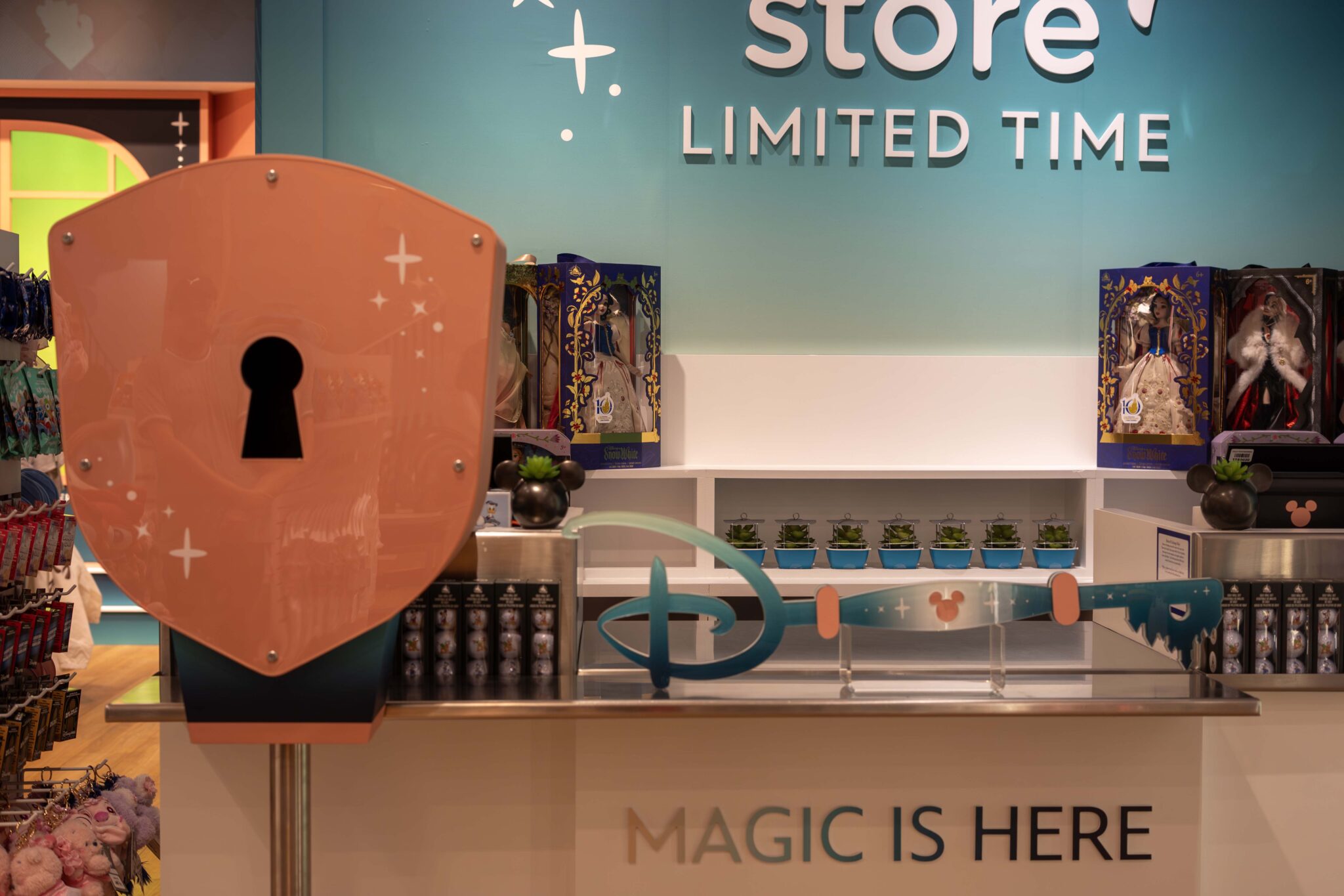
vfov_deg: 27.0
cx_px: 672
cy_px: 448
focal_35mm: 50
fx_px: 1866
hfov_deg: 39.6
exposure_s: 1/80
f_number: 4.5
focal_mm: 50
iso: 640
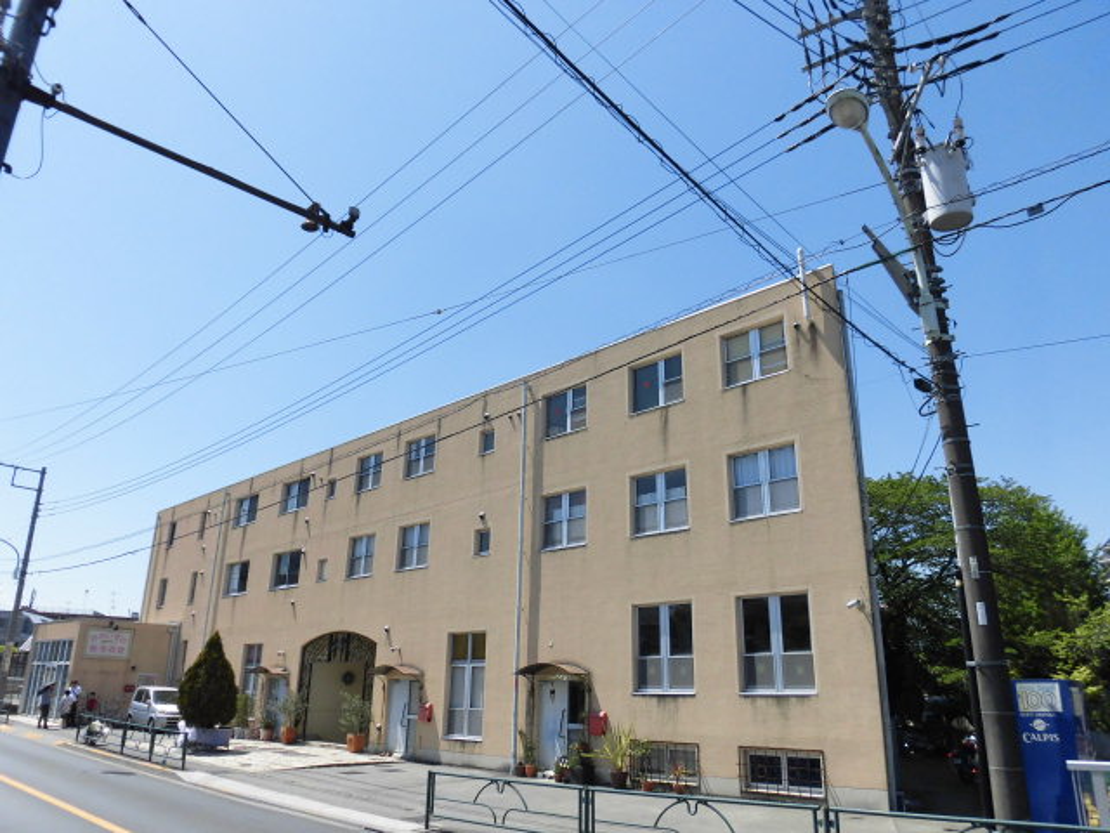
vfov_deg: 56.8
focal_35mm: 24
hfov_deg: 71.6
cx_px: 555
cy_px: 416
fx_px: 770
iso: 100
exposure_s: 1/200
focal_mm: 4.3
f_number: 7.8
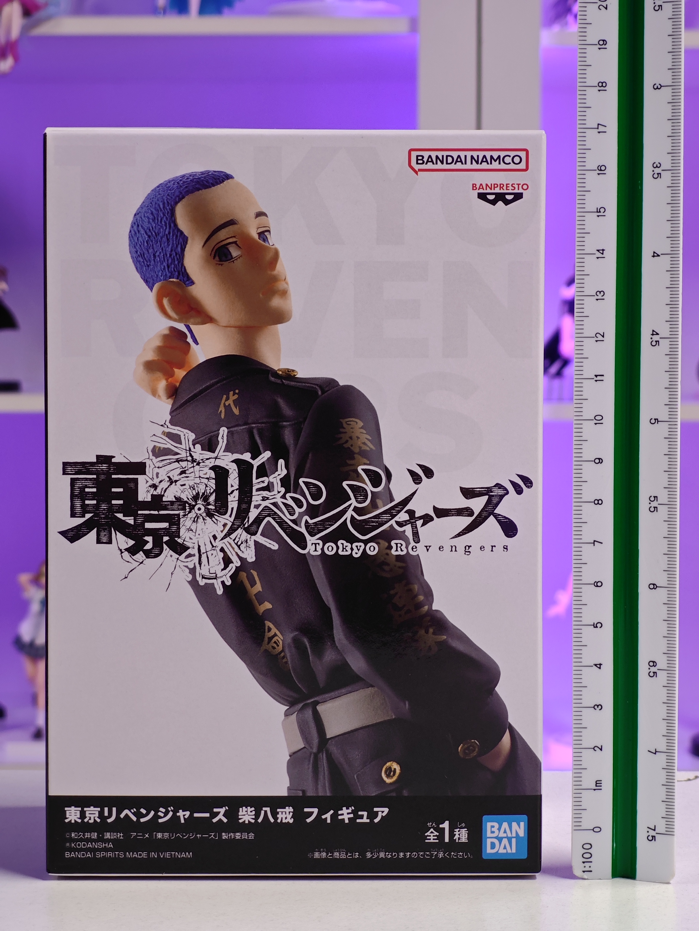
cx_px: 350
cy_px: 466
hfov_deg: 18.4
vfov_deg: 24.4
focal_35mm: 80
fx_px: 2154
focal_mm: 7.48
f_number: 2.4
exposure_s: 1/17.1
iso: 400
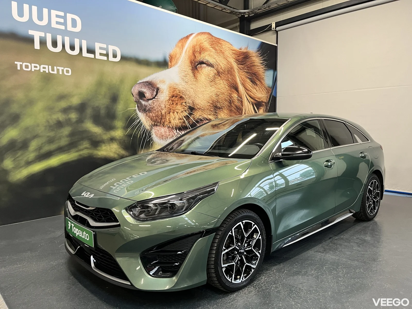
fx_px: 309
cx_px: 206
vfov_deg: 53.1
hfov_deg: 67.3
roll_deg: +0.4
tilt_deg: -5.5
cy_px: 154
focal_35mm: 26
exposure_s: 1/83
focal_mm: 5.1
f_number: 1.6
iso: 125
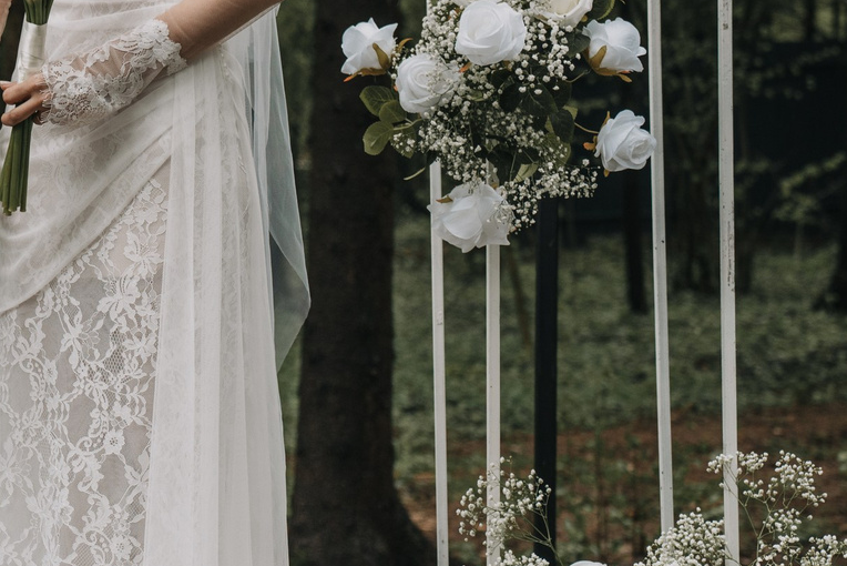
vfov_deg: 9.5
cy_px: 92
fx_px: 3389
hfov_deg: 14.0
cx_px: -53
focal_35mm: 144
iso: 400
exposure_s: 1/250
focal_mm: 43
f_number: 2.8
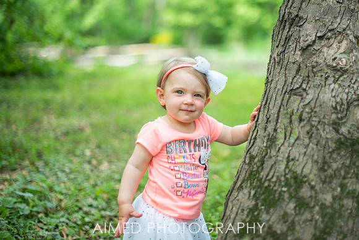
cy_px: 104
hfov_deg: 34.8
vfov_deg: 23.7
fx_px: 571
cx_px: 205
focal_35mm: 57
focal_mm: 50
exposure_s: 1/3200
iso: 250
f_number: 1.4
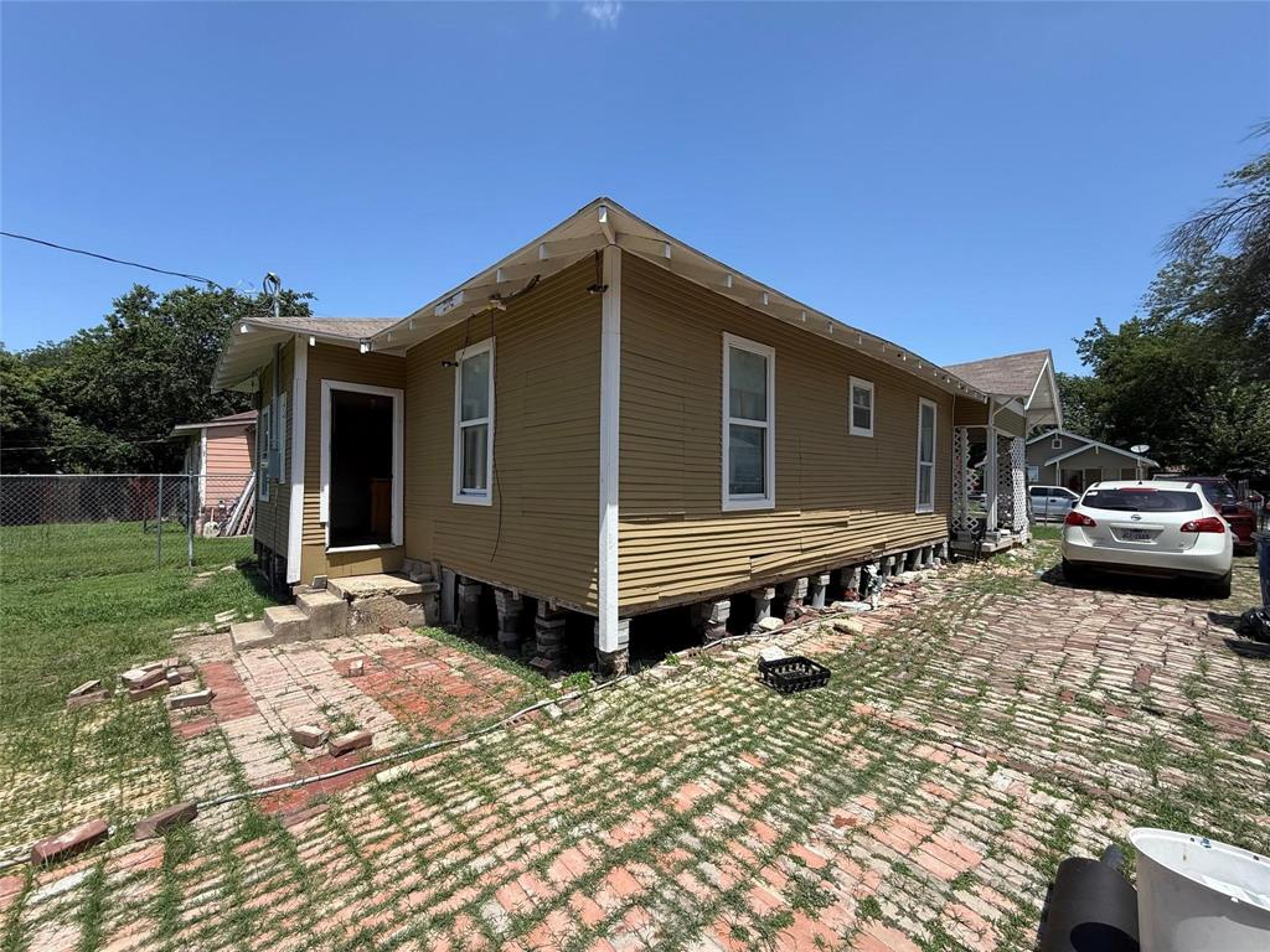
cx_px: 635
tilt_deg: +1.4
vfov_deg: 85.7
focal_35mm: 14
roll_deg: -0.4
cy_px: 476
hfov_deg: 102.1
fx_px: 514
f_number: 2.2
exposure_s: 1/1068
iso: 50
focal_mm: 2.22
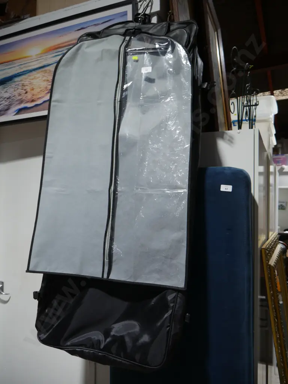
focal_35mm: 28
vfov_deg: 63.4
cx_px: 144
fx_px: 310
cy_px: 192
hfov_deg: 49.8
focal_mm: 14
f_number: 3.5
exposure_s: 1/60
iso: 200
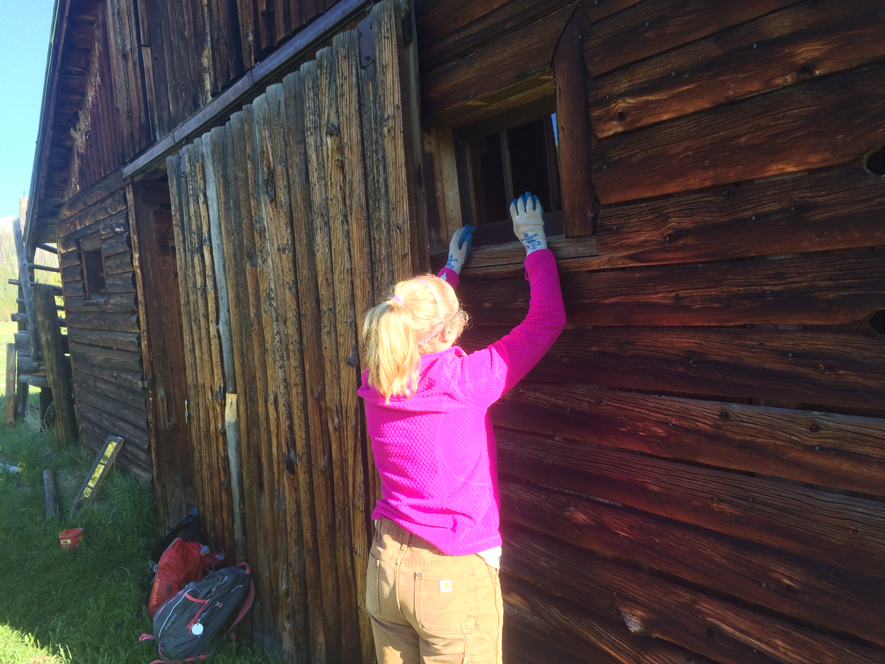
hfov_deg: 61.7
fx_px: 741
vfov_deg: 48.2
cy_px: 332
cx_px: 442
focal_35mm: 29
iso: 32
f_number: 2.2
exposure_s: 1/178
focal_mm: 4.15
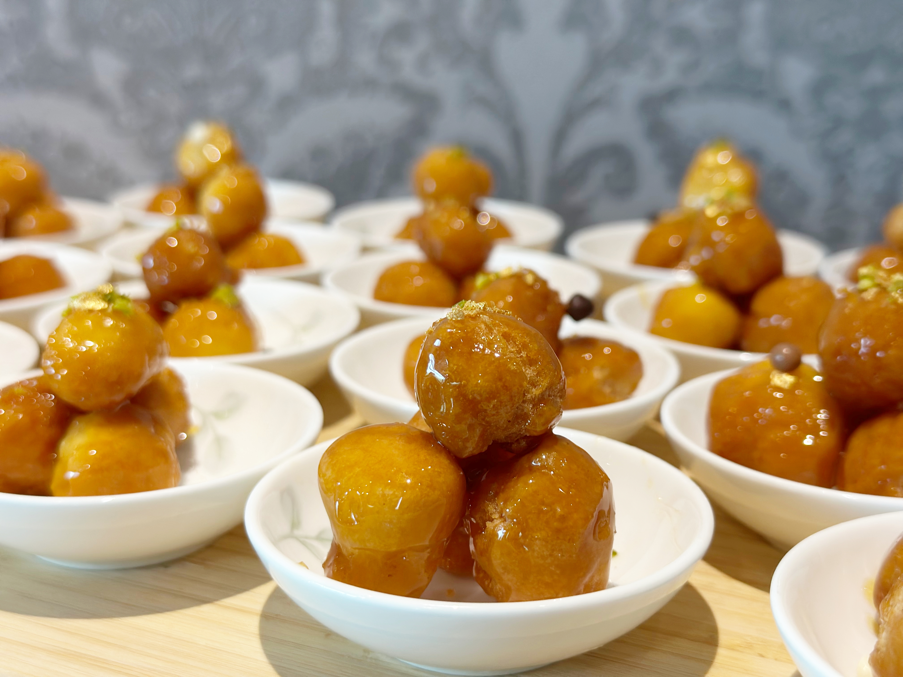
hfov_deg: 39.7
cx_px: 452
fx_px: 1252
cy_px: 338
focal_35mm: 48
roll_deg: -1.5
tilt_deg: -16.4
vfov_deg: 30.3
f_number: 1.78
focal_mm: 6.86
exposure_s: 1/60
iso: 100
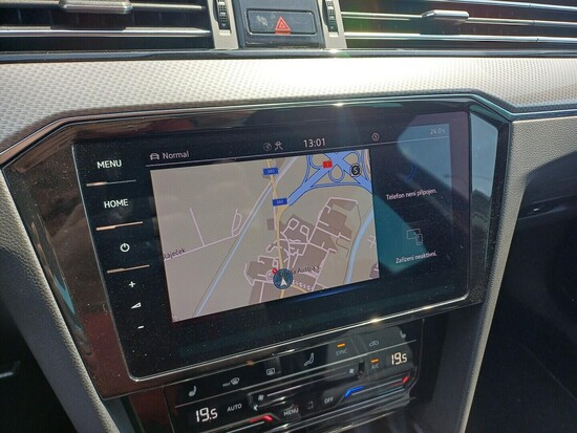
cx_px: 288
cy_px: 216
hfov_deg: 69.4
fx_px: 417
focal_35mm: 25
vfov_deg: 54.9
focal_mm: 4.65
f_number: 1.8
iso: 50
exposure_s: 1/156
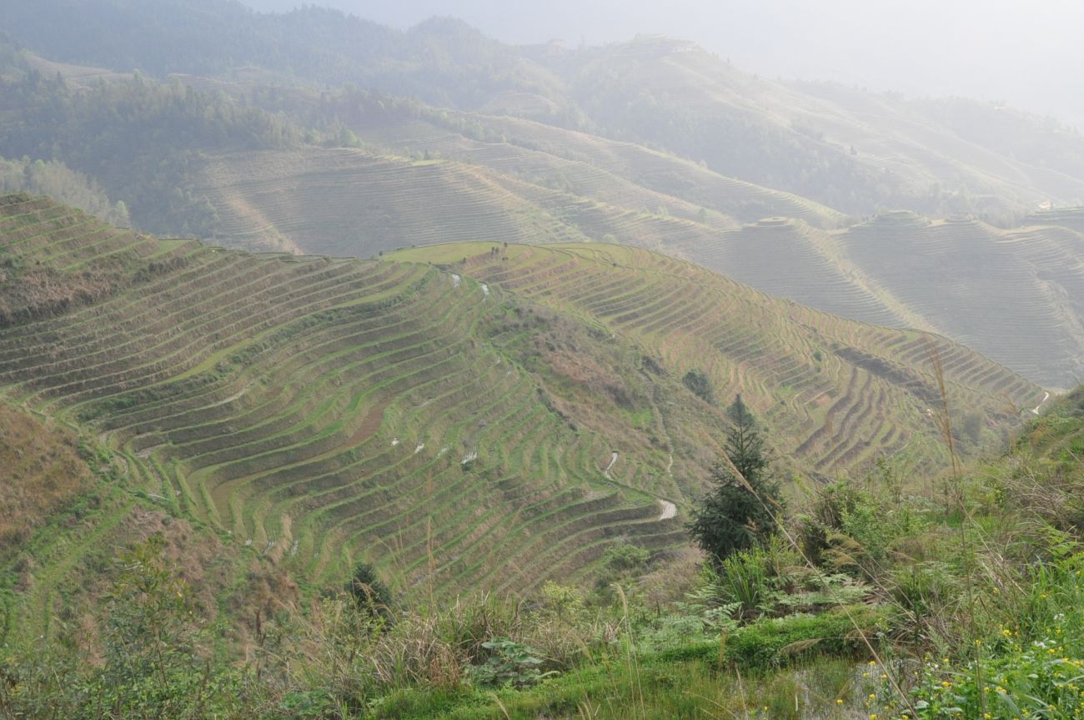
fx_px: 1263
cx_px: 542
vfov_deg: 31.8
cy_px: 360
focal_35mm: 42
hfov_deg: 46.5
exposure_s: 1/200
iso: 800
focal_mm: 28
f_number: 10
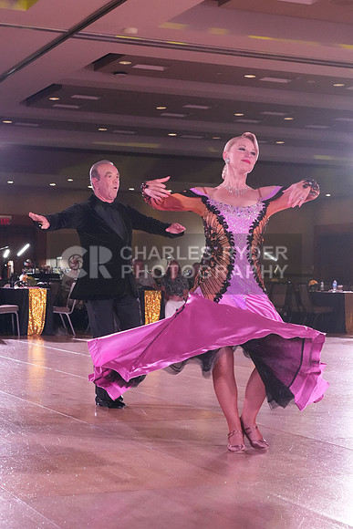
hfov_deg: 19.7
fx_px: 1014
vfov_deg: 29.2
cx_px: 176
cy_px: 264
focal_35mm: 69
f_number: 5.6
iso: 6400
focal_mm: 46
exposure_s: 1/400
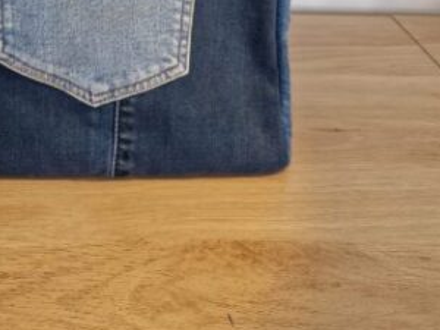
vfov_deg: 26.5
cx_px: 116
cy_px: -104
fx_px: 585
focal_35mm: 46
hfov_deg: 40.2
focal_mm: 5.4
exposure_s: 1/218
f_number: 1.8
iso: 50
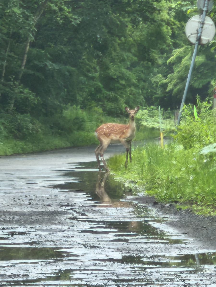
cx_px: 108
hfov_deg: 3.0
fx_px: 4060
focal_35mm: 488
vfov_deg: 4.1
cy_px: 144
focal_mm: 8.8
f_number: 2
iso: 160
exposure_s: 1/99.9
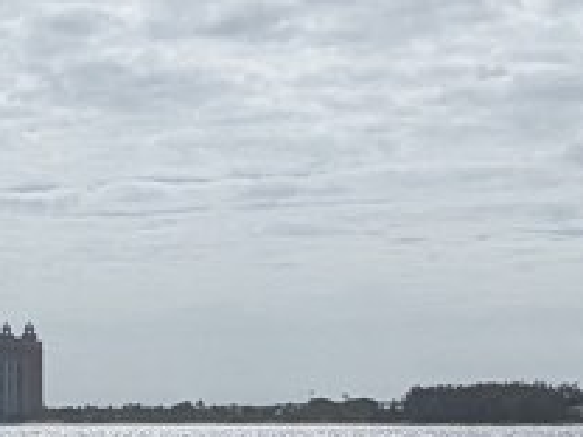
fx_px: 2072
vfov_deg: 12.0
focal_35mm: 123
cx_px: -272
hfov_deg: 14.9
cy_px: 286
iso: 43
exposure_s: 1/5076
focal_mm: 2.22
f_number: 2.2
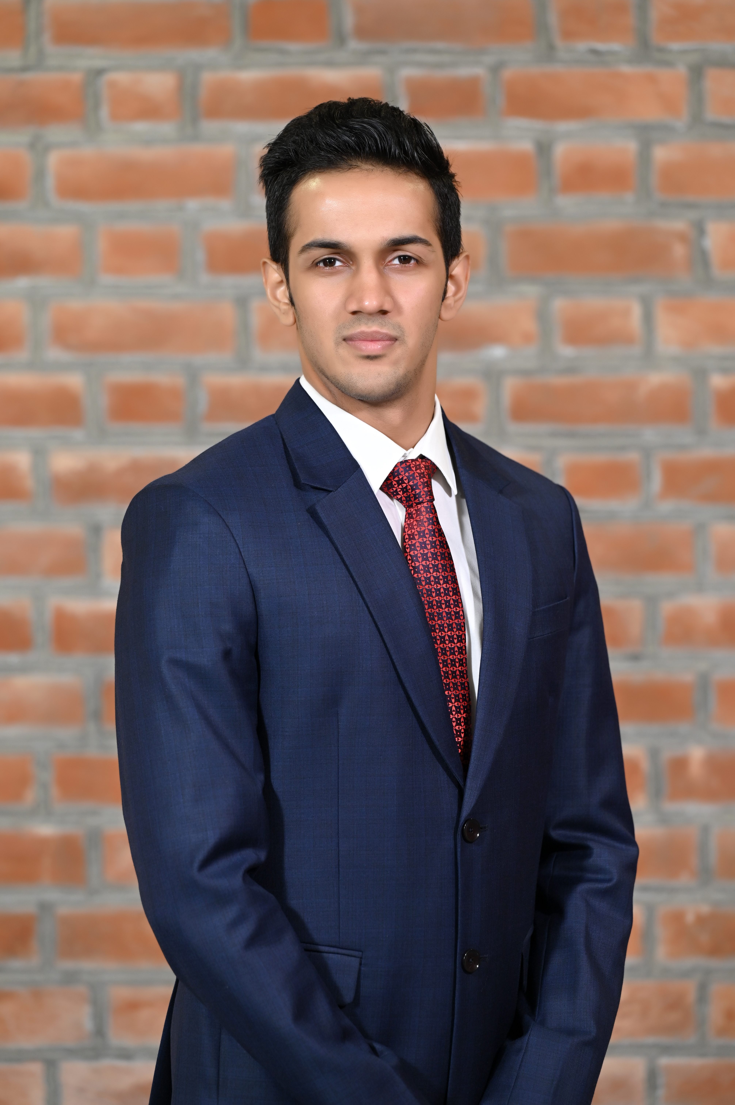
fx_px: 4906
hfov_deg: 8.6
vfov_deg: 12.8
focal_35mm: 160
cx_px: 368
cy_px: 552
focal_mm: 160
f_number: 4
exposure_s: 1/160
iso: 640
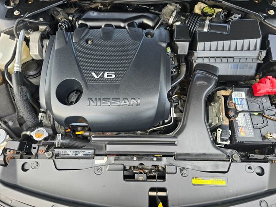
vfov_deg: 58.9
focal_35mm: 23
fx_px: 183
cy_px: 104
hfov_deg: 73.9
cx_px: 138
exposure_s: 1/180
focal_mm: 6.3
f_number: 1.7
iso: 100
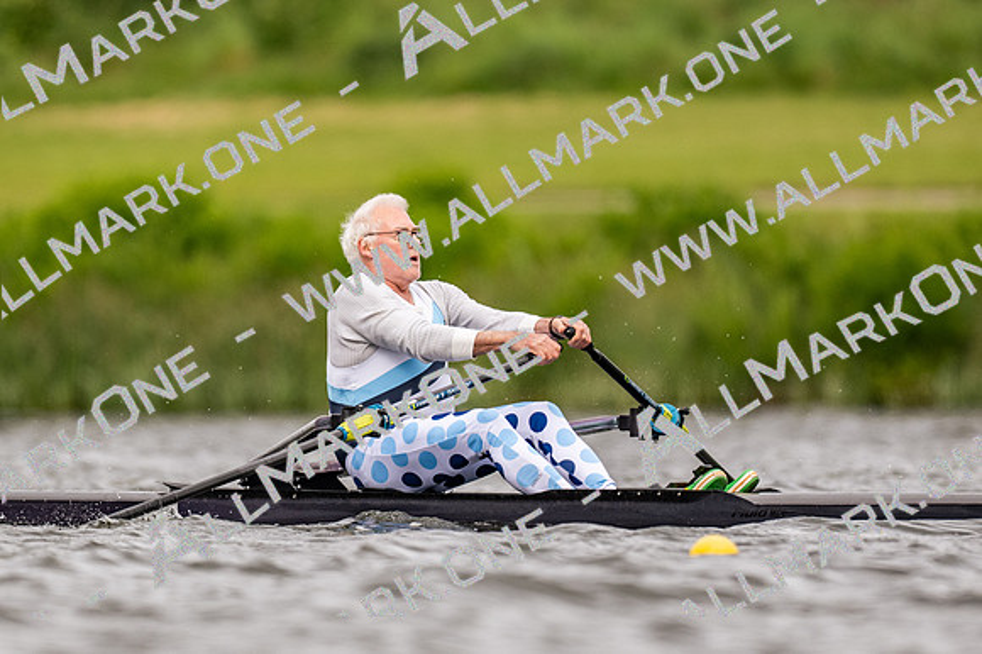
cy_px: 327
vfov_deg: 1.5
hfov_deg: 2.3
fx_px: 24535
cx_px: 491
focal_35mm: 900
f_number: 4
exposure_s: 1/2500
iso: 640
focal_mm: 600
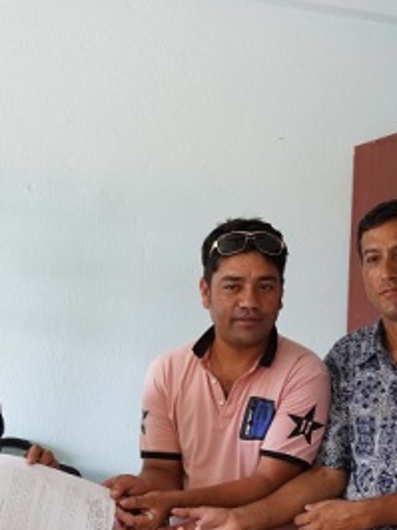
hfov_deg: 17.9
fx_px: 1241
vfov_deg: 24.0
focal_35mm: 81
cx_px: 365
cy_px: 354
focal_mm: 35
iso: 2500
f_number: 4.5
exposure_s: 1/60
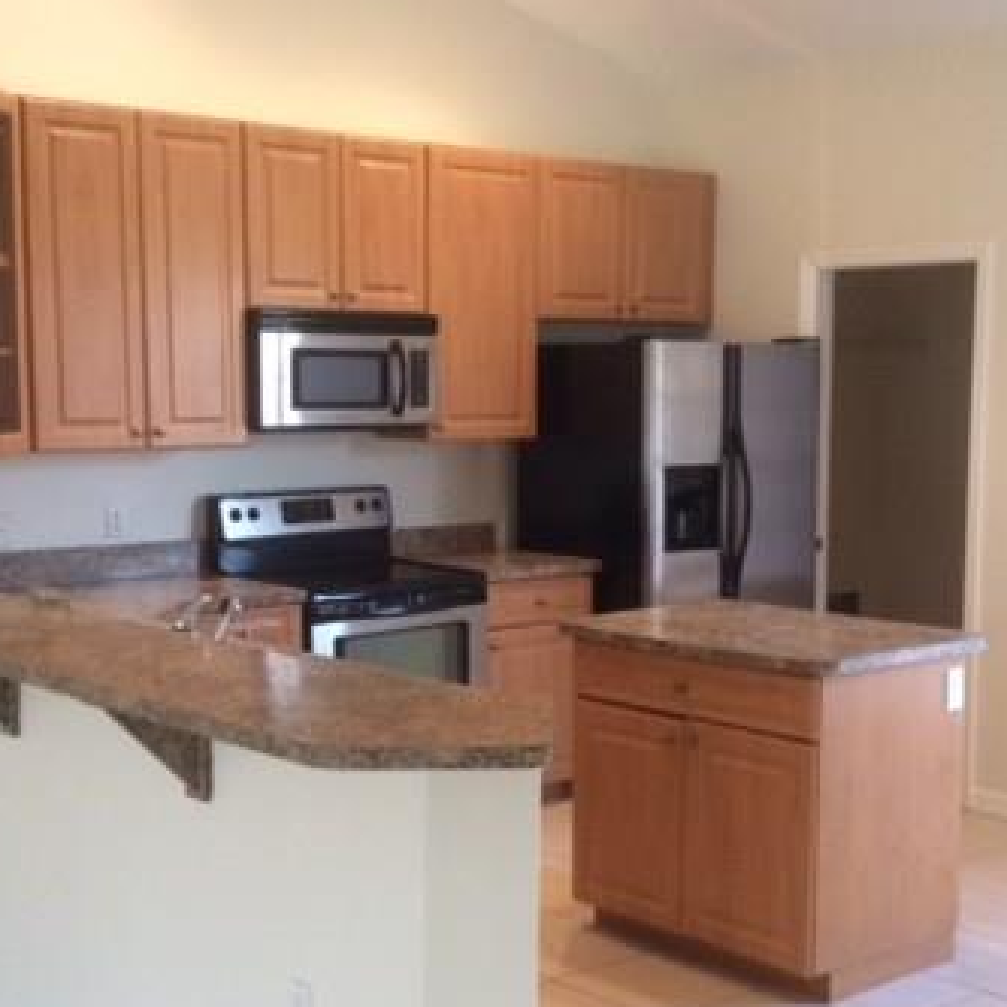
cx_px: 553
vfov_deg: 30.5
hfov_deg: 30.5
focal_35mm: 56
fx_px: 1843
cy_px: 578
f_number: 2.4
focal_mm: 3.3
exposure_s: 1/24
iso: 100
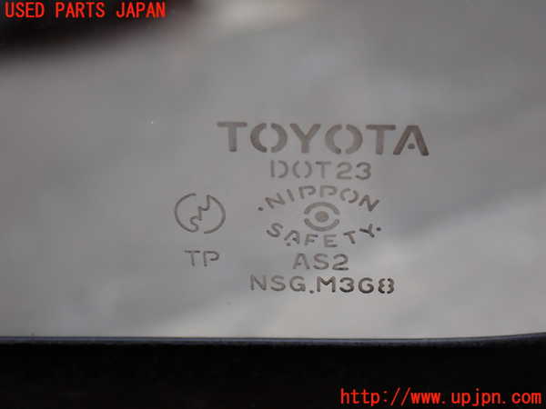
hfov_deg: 23.8
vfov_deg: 18.0
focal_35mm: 82
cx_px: 273
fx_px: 1293
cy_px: 204
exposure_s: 1/160
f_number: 4.3
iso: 100
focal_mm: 14.62
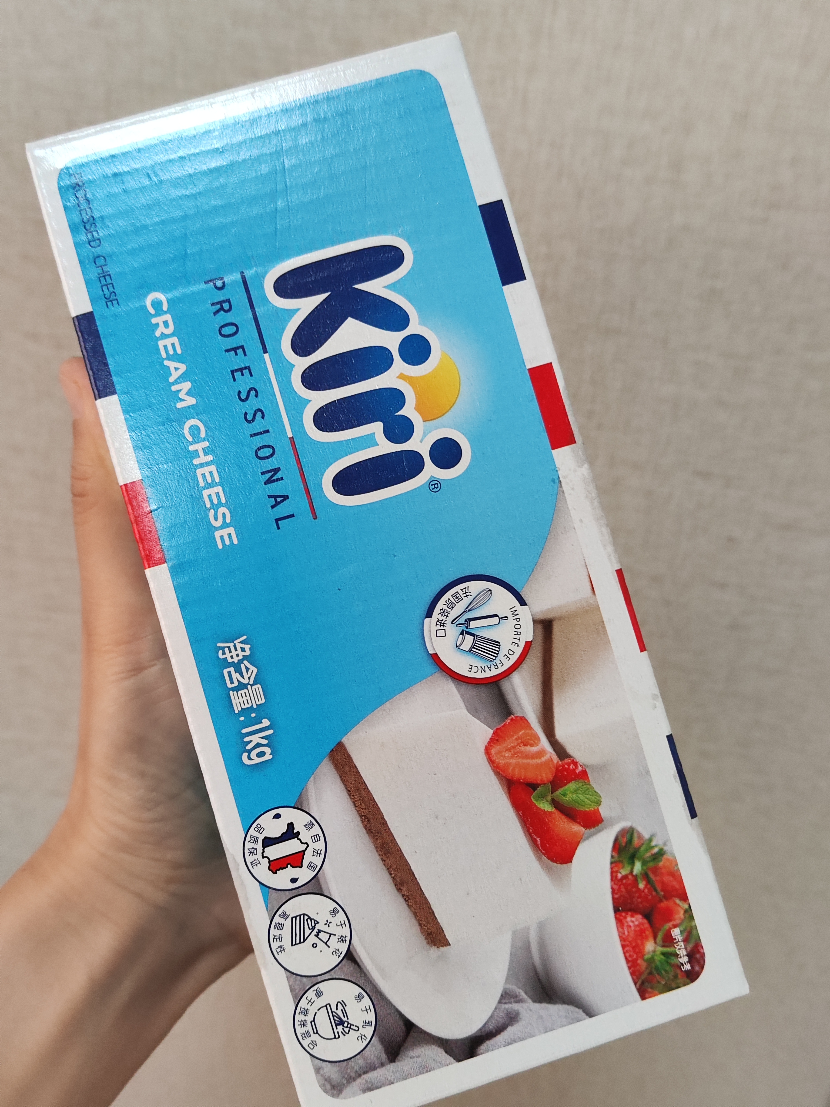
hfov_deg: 56.8
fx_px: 767
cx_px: 415
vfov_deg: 71.6
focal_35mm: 24
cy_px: 554
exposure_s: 1/79.3
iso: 388
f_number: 1.88
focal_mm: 5.59
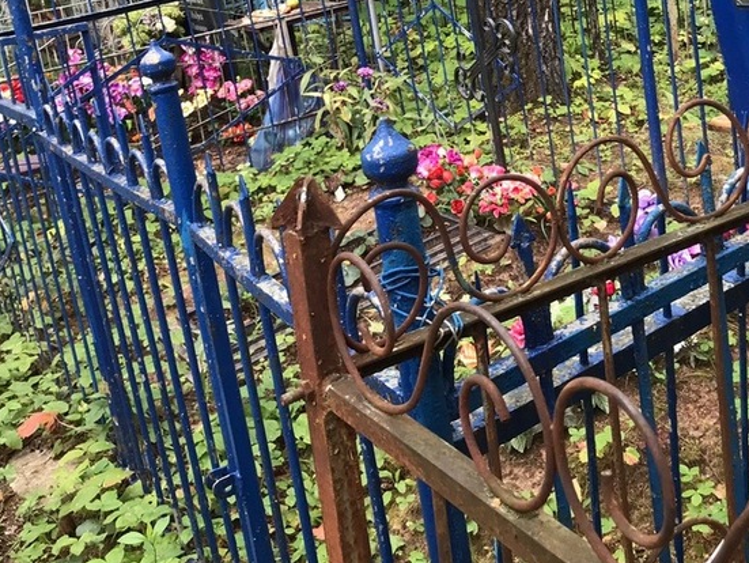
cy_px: 52
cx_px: 519
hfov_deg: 36.3
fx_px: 1126
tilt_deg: -11.3
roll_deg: +9.6
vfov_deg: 27.0
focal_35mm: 52
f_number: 1.8
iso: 40
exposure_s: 1/100
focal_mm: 3.99
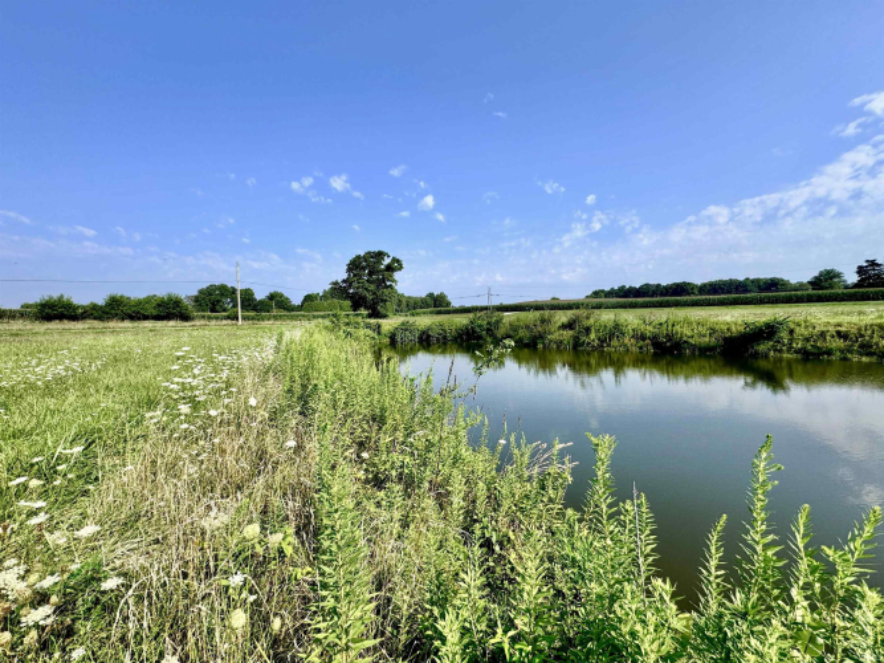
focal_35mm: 14
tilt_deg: -3.1
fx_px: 357
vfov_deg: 85.7
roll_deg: +1.3
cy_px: 332
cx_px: 442
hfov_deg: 102.1
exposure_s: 1/1789
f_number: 2.2
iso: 50
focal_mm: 2.22
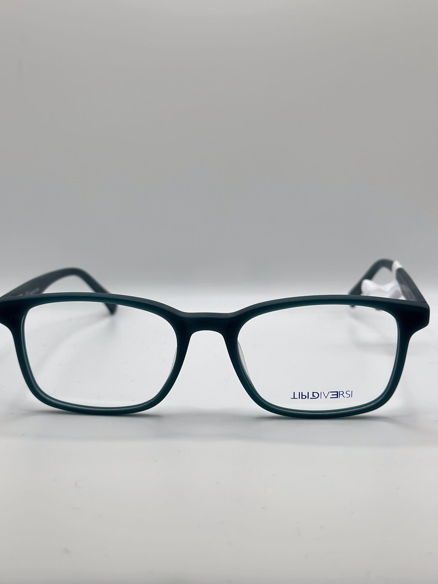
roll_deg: -1.0
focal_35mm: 50
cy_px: 297
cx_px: 215
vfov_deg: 38.2
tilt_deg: -18.9
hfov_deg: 29.1
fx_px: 844
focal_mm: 6.86
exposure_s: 1/880
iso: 80
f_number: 1.78
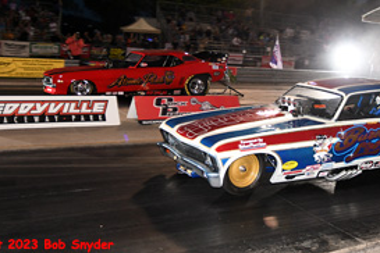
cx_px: 255
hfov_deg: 43.8
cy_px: 99
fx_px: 464
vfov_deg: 30.4
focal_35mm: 44
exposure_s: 1/200
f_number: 2.8
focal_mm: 16
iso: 640
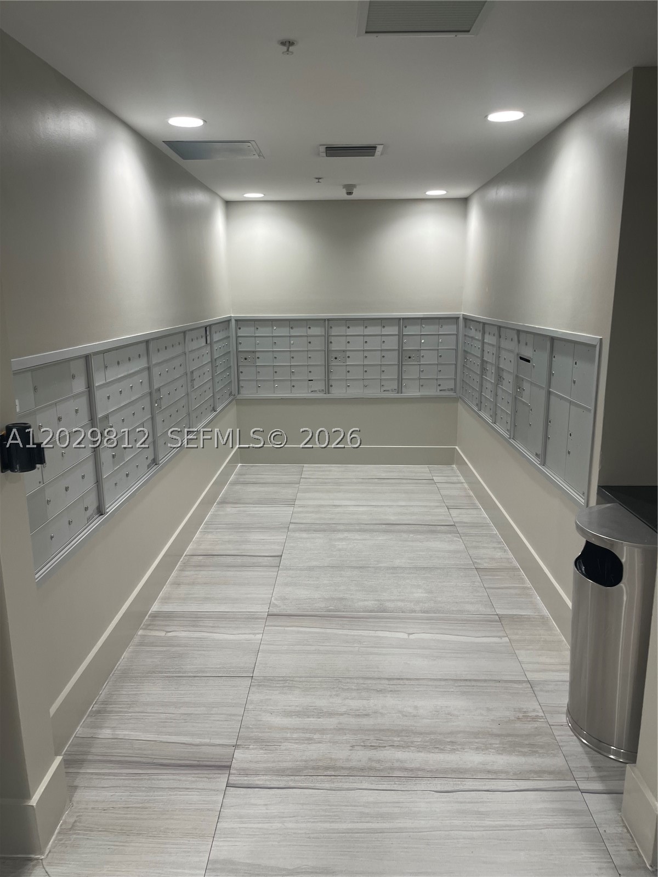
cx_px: 329
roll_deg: +0.5
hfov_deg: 54.9
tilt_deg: -11.2
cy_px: 438
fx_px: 634
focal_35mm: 25
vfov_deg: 69.4
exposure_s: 1/120
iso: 80
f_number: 1.6
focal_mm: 5.1
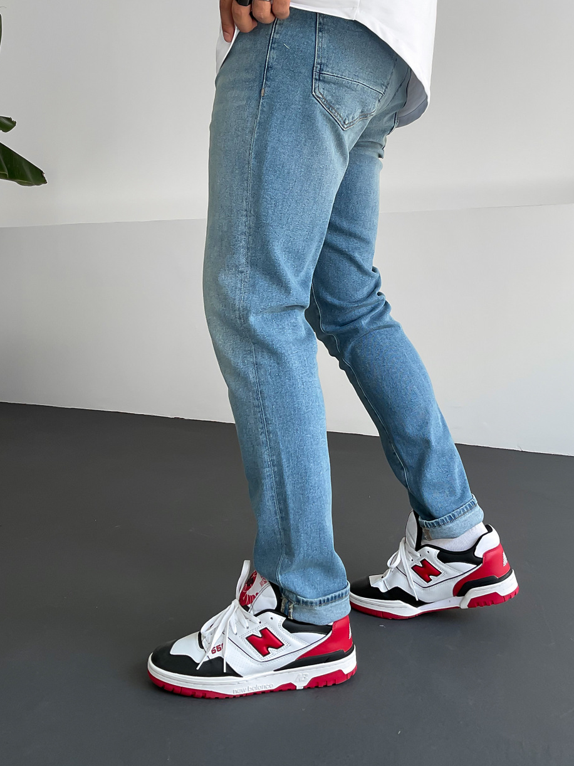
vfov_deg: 48.7
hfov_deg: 37.7
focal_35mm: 38
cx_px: 323
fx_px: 840
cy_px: 311
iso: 16
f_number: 1.8
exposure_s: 1/130
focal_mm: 3
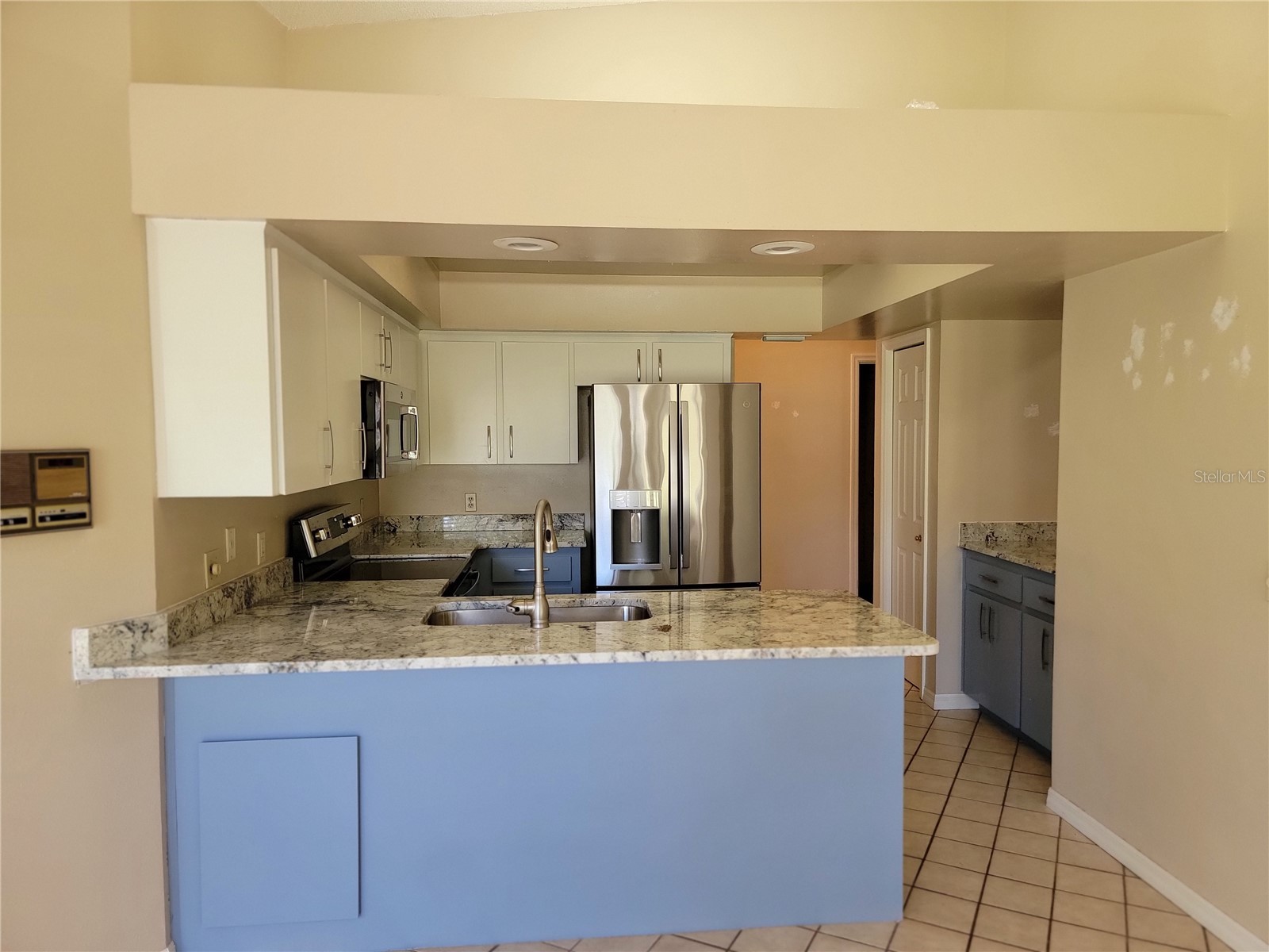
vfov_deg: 56.8
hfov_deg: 71.6
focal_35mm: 24
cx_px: 634
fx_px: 880
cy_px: 476
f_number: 1.8
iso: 160
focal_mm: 6.7
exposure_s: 1/60
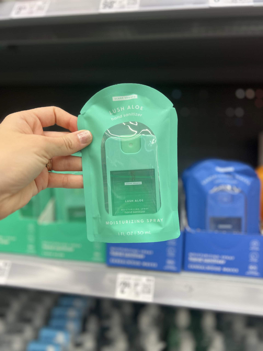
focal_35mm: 26
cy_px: 176
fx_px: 263
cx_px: 132
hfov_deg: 53.1
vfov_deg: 67.3
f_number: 1.5
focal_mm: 5.7
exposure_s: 1/101
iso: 100
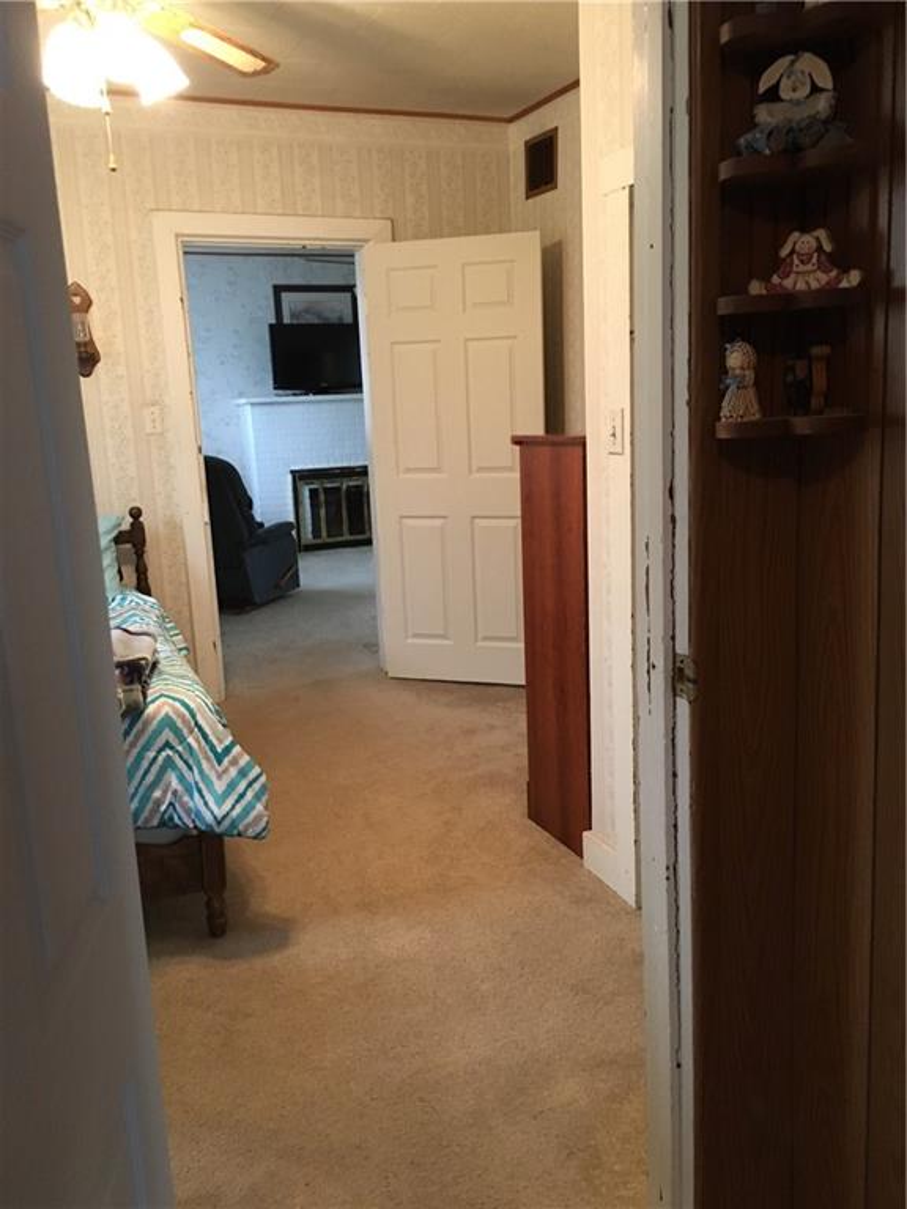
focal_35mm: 29
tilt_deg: -12.1
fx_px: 1013
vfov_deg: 61.7
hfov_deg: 48.2
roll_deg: +1.5
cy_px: 604
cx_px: 454
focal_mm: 4.15
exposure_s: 1/30
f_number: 2.2
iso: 200
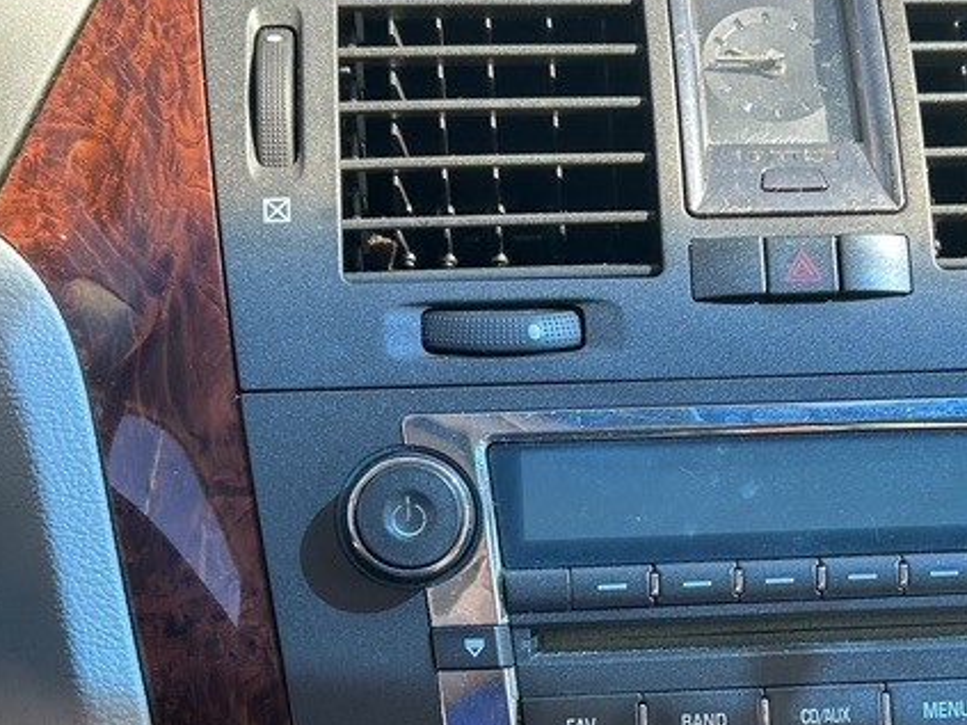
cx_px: 642
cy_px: 551
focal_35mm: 63
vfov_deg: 23.0
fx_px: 1759
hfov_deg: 30.5
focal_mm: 5.7
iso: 50
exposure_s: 1/380
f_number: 1.5
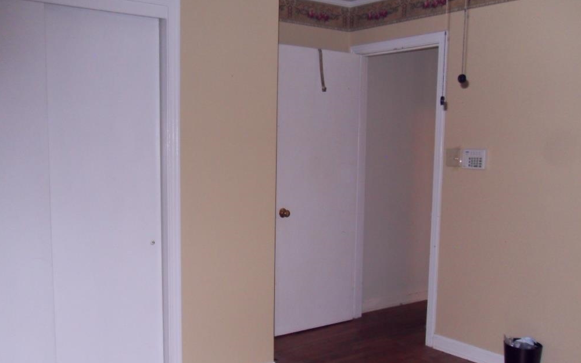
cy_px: 221
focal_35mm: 38
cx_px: 285
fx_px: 602
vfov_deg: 33.5
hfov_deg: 51.5
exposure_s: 1/45
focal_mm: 6.3
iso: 400
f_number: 3.5
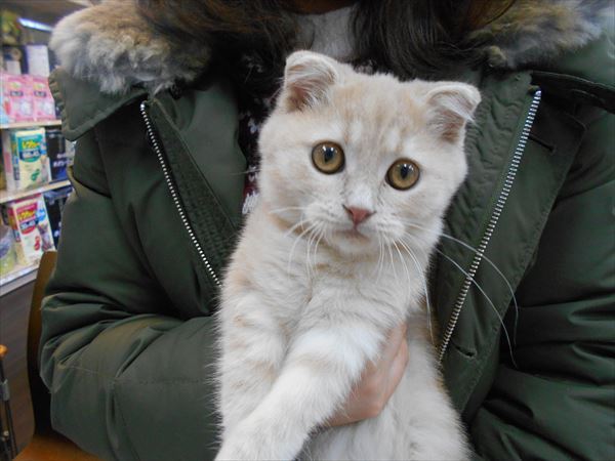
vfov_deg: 53.1
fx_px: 462
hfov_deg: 67.3
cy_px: 230
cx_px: 308
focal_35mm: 26
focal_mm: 4.6
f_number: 3.2
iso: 450
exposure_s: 1/60
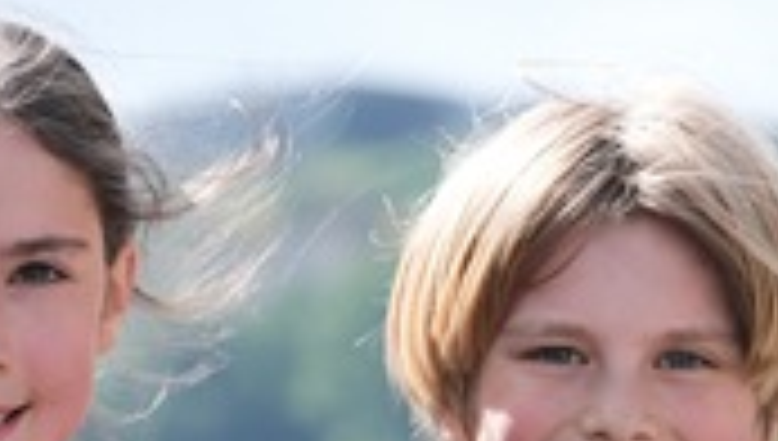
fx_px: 9816
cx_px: 211
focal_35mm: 475
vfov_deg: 2.6
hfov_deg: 4.5
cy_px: 801
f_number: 4
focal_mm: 87.1
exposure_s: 1/1400
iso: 400
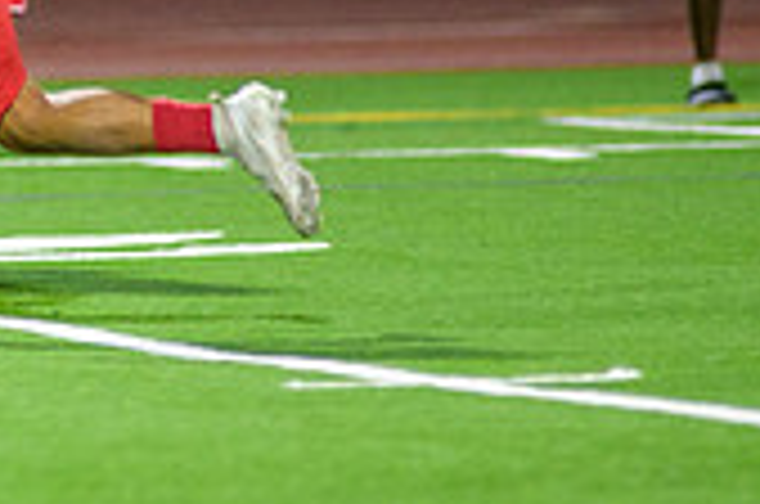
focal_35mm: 1032
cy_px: -214
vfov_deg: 1.3
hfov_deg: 2.0
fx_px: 21745
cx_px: -400
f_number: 2.8
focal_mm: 300
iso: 2000
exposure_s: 1/500
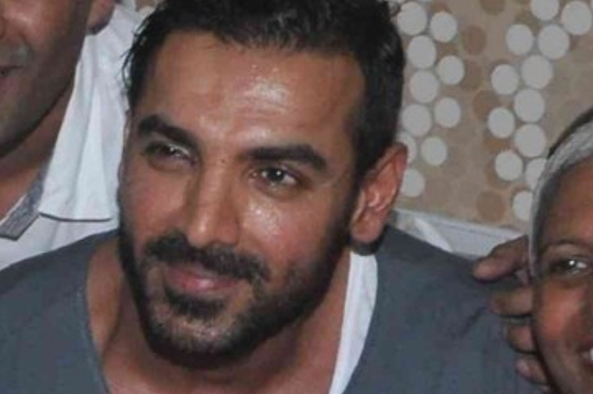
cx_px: -539
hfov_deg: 9.8
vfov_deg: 6.7
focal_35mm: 197
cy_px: 783
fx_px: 3244
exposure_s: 1/250
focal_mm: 21
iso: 1000
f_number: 10
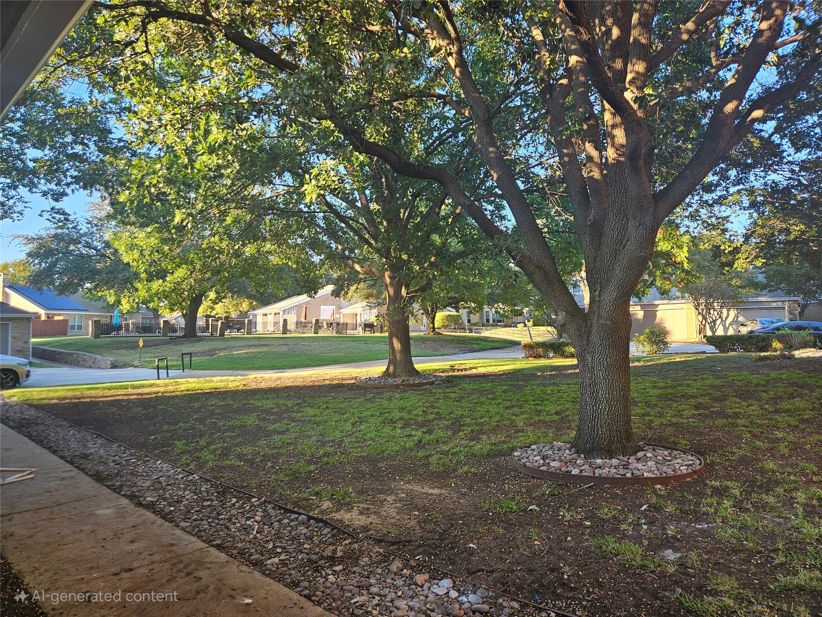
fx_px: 546
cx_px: 411
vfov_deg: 58.9
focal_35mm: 23
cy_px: 308
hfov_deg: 73.9
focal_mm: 5.4
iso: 40
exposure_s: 1/120
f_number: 1.8
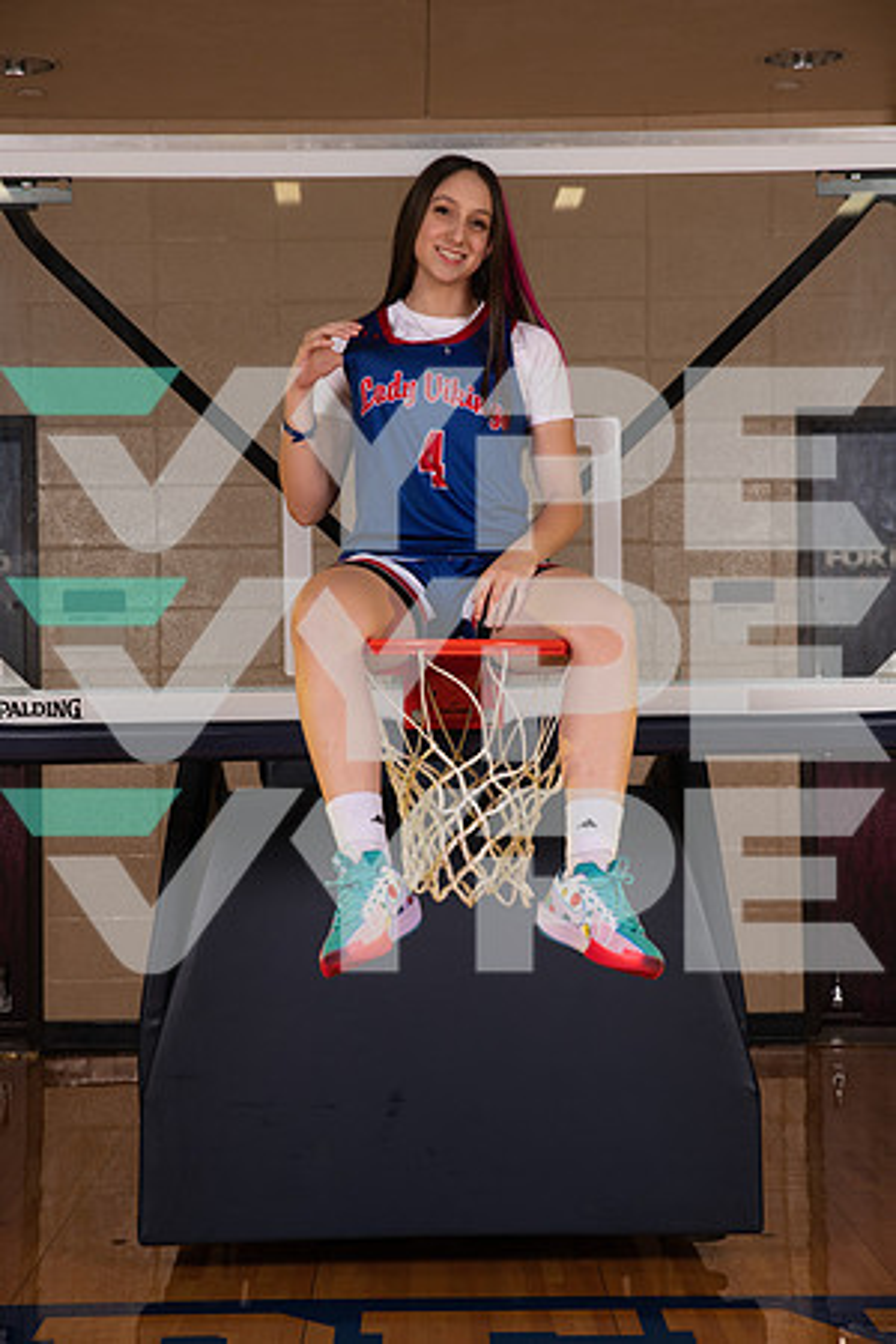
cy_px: 672
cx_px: 448
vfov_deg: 29.7
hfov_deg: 20.0
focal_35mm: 68
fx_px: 2538
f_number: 7.1
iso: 320
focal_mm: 68
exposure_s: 1/320
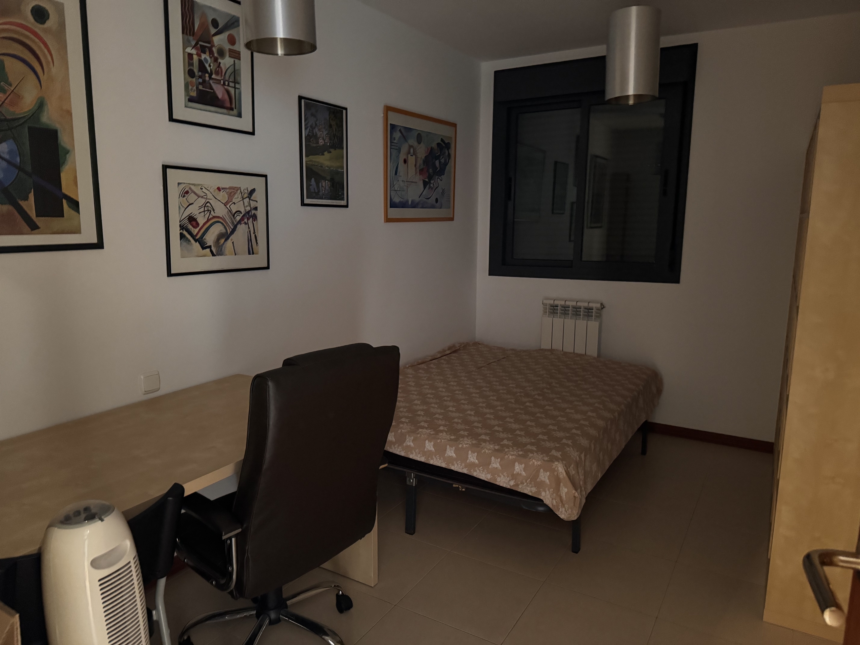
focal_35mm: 24
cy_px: 322
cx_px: 430
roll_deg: +0.1
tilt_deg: -9.9
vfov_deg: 56.8
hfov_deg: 71.6
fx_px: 596
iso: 1250
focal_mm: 6.86
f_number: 1.78
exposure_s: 1/25
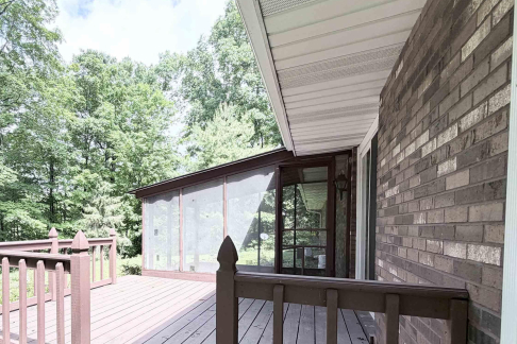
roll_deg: +0.7
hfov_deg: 81.0
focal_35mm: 20
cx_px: 170
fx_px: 287
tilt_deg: -3.4
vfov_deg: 60.2
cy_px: 234
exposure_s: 1/235
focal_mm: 2.22
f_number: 2.2
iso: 40
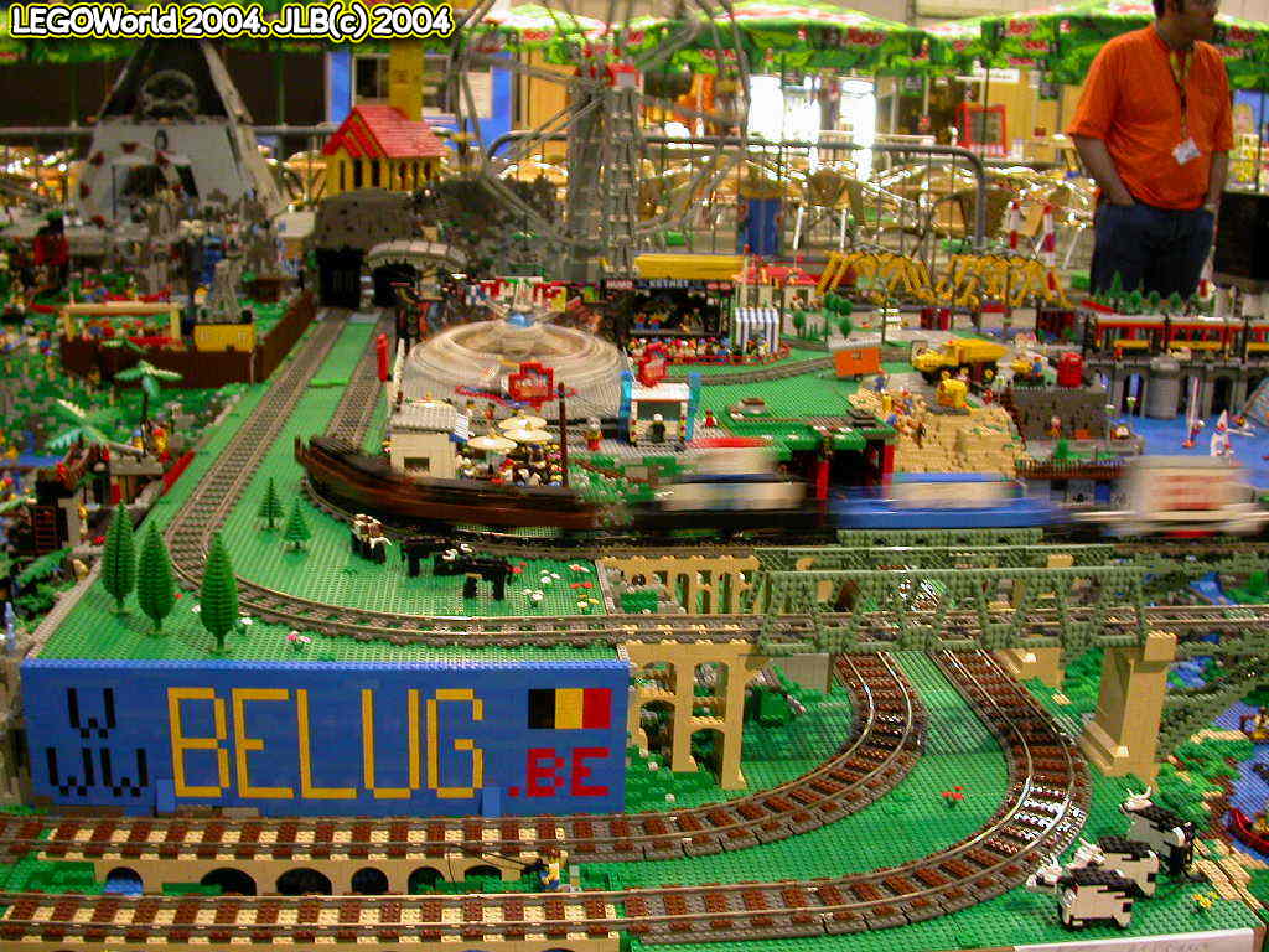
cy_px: 476
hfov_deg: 49.0
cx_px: 634
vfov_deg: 37.7
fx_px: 1393
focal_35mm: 38
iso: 200
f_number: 2.6
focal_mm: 7.85
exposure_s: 1/7.6
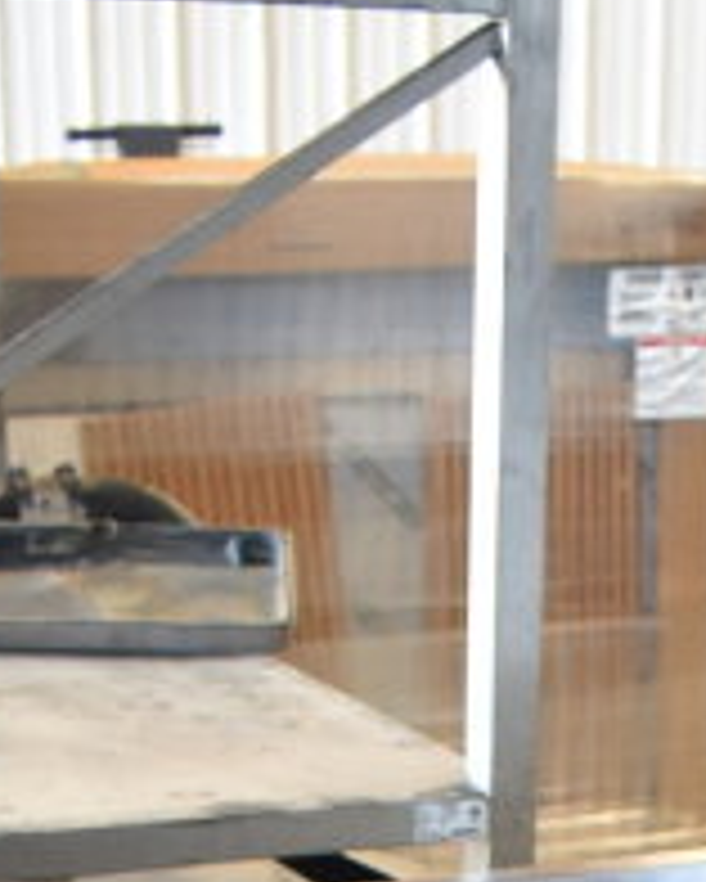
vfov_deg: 13.9
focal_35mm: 118
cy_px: 1735
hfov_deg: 12.7
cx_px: 877
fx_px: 3080
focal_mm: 18
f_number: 3.5
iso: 640
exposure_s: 1/30
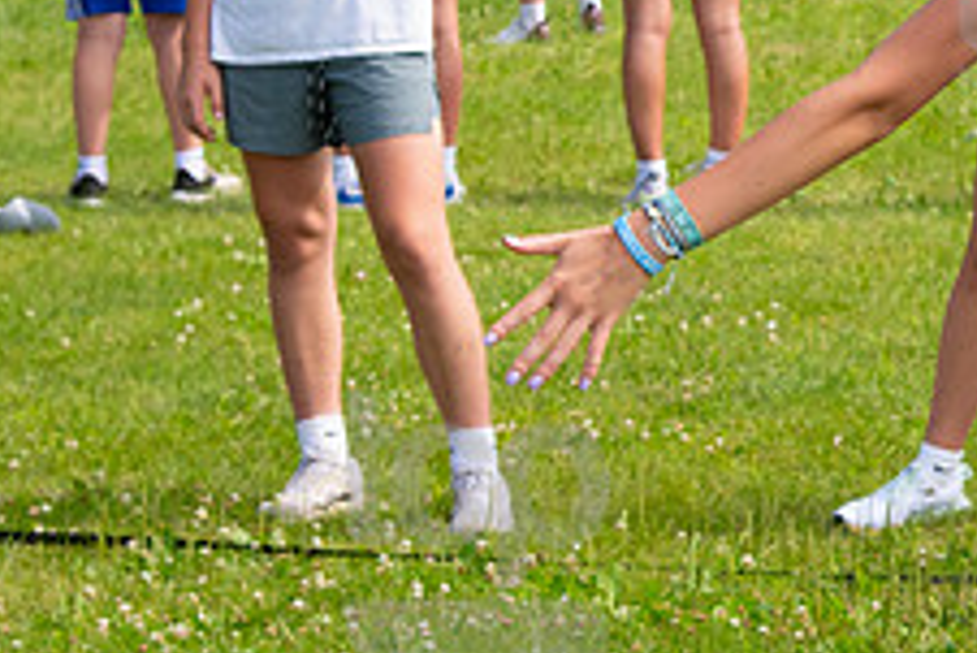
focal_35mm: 223
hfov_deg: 9.1
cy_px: -61
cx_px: 1089
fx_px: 6056
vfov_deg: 6.1
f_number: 5.6
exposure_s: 1/800
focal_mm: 58
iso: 250
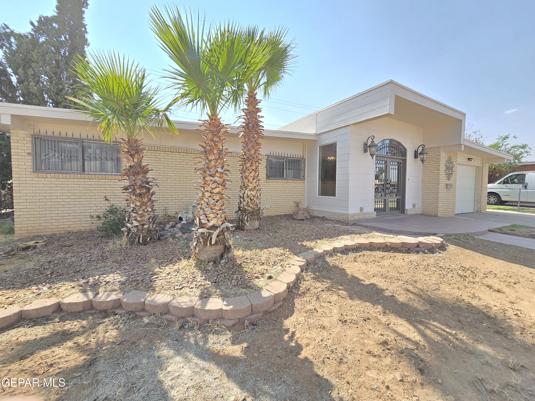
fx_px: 201
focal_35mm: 13
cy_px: 200
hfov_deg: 106.2
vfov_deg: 89.9
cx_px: 268
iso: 50
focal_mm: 2.2
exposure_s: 1/917
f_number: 2.2
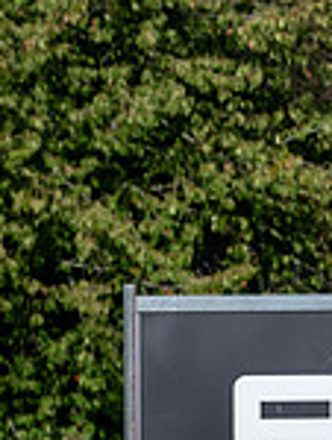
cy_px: 157
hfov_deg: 3.3
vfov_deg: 4.4
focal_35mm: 446
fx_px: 5687
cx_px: 846
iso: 320
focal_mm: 120
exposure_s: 1/1250
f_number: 9
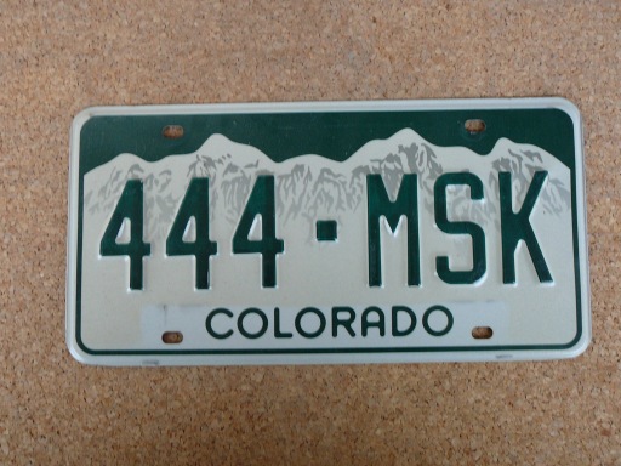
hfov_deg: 45.8
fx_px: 736
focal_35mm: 41
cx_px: 310
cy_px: 233
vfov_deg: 35.1
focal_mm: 6.1
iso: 100
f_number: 3.1
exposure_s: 1/30
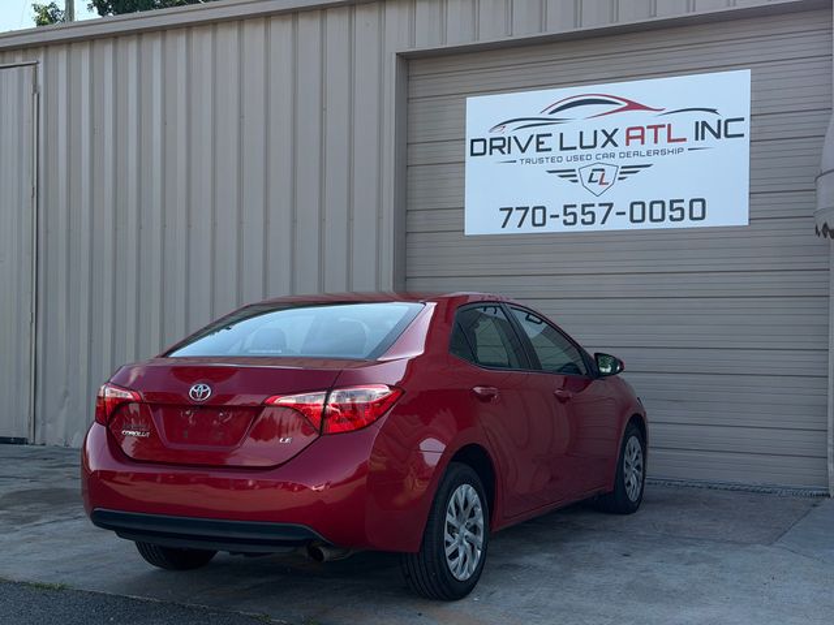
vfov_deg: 30.3
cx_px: 417
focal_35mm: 48
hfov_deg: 39.7
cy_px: 312
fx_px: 1156
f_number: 1.78
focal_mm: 6.76
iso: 100
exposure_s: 1/1795
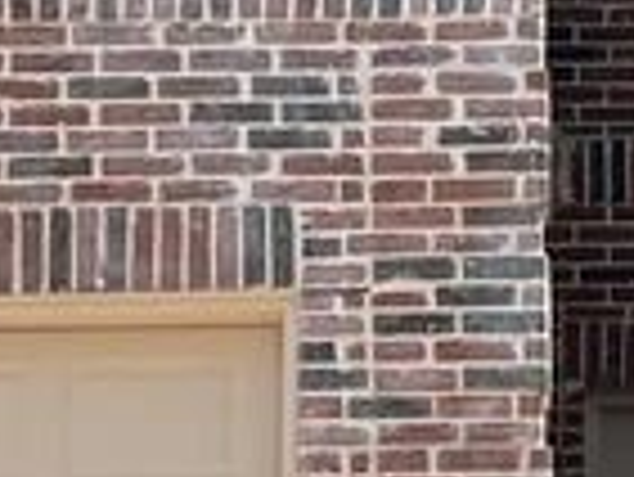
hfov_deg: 10.4
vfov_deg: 7.9
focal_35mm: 189
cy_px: 279
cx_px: 504
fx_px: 3465
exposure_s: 1/2123
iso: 50
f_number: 1.5
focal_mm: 5.7
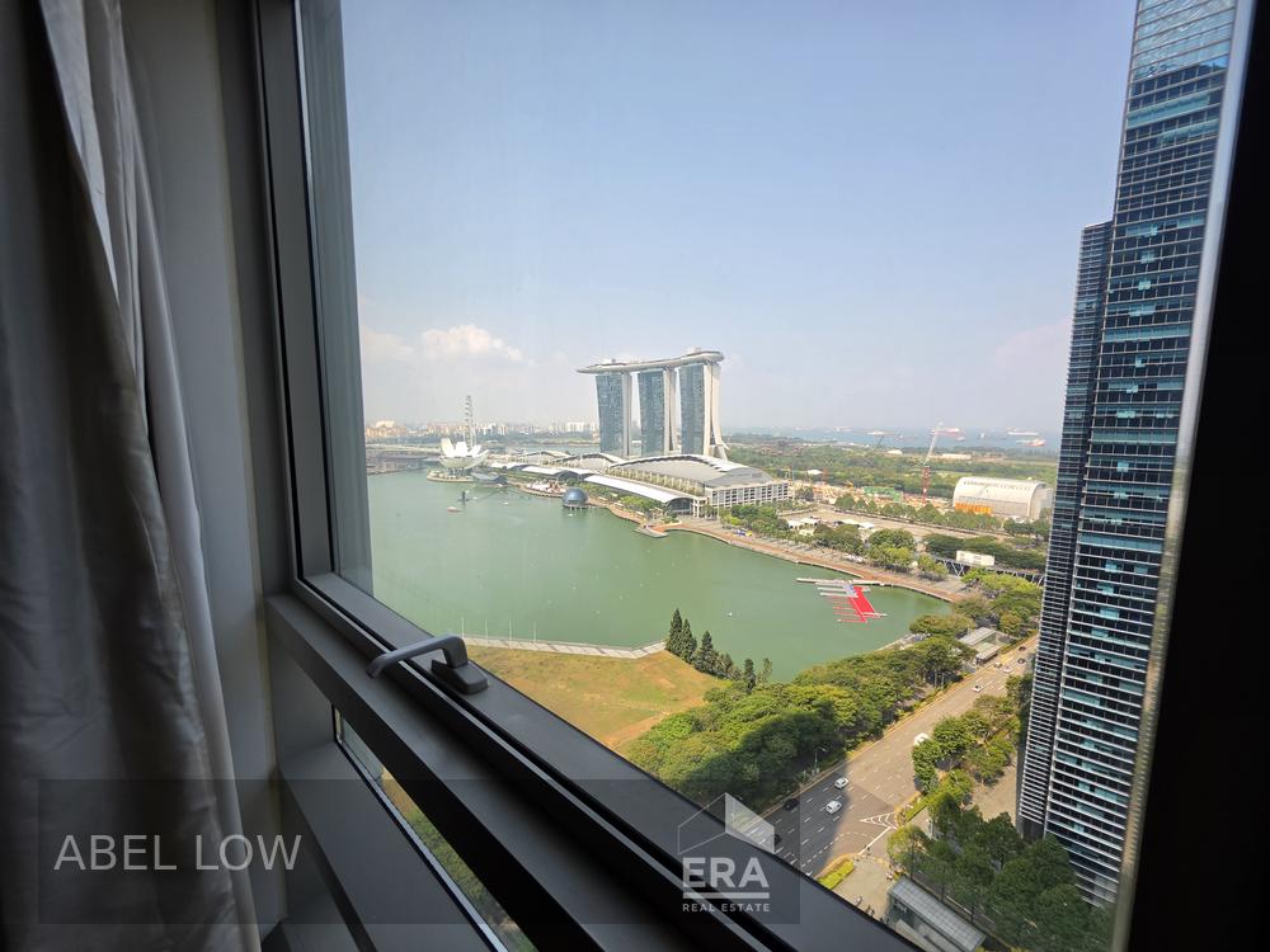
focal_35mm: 13
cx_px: 635
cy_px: 476
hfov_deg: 106.2
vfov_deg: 89.9
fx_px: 477
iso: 40
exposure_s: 1/624
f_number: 1.9
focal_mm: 2.2
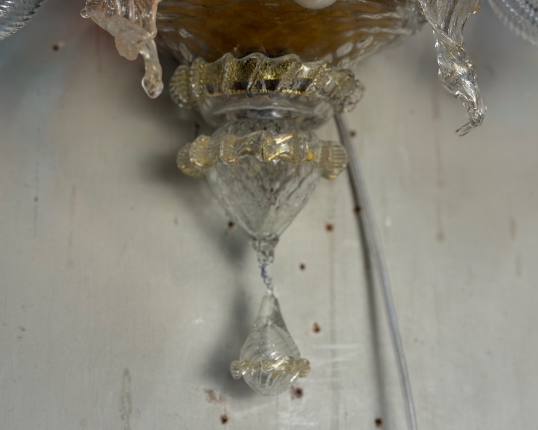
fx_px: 1003
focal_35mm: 63
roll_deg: +1.9
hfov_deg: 30.0
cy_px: 179
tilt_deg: +18.3
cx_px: 269
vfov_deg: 24.2
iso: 80
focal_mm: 6.76
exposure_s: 1/100
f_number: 1.78
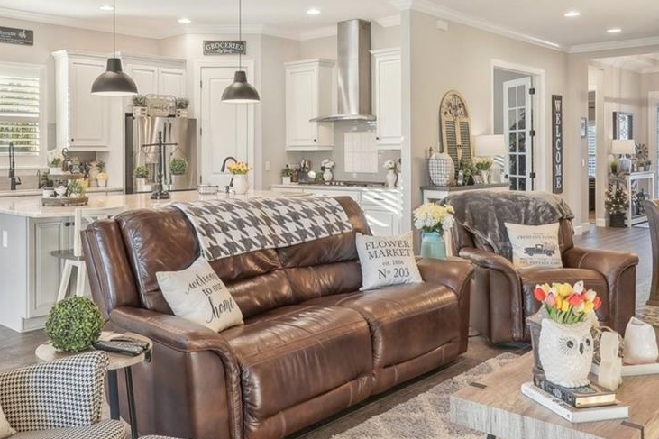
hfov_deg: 52.6
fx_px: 661
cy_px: 146
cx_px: 256
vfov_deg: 36.4
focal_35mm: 36
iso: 400
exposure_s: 1/13
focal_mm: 16.5
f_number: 8
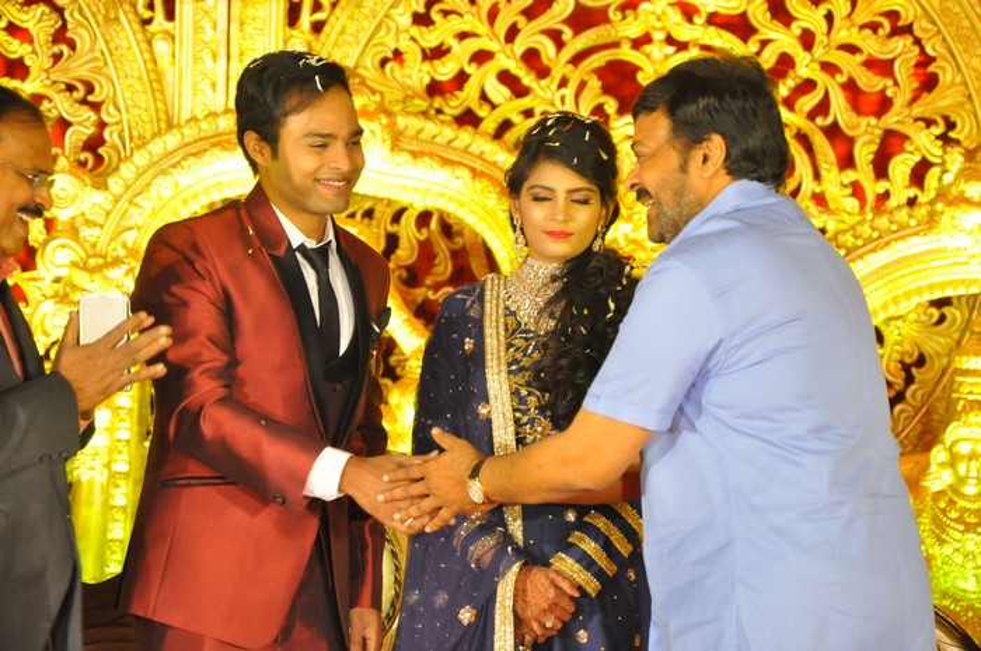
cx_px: 490
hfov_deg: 13.1
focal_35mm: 158
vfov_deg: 8.7
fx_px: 4287
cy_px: 326
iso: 2500
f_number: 7.1
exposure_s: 1/125
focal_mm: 105
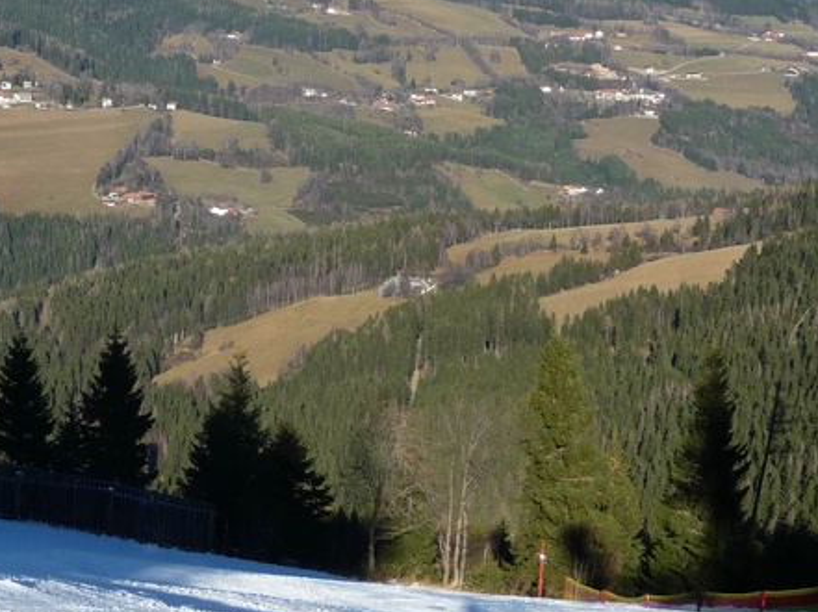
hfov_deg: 20.0
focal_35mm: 97
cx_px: 160
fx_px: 2290
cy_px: 126
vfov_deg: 15.1
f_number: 4.1
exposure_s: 1/800
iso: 100
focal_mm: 7.6
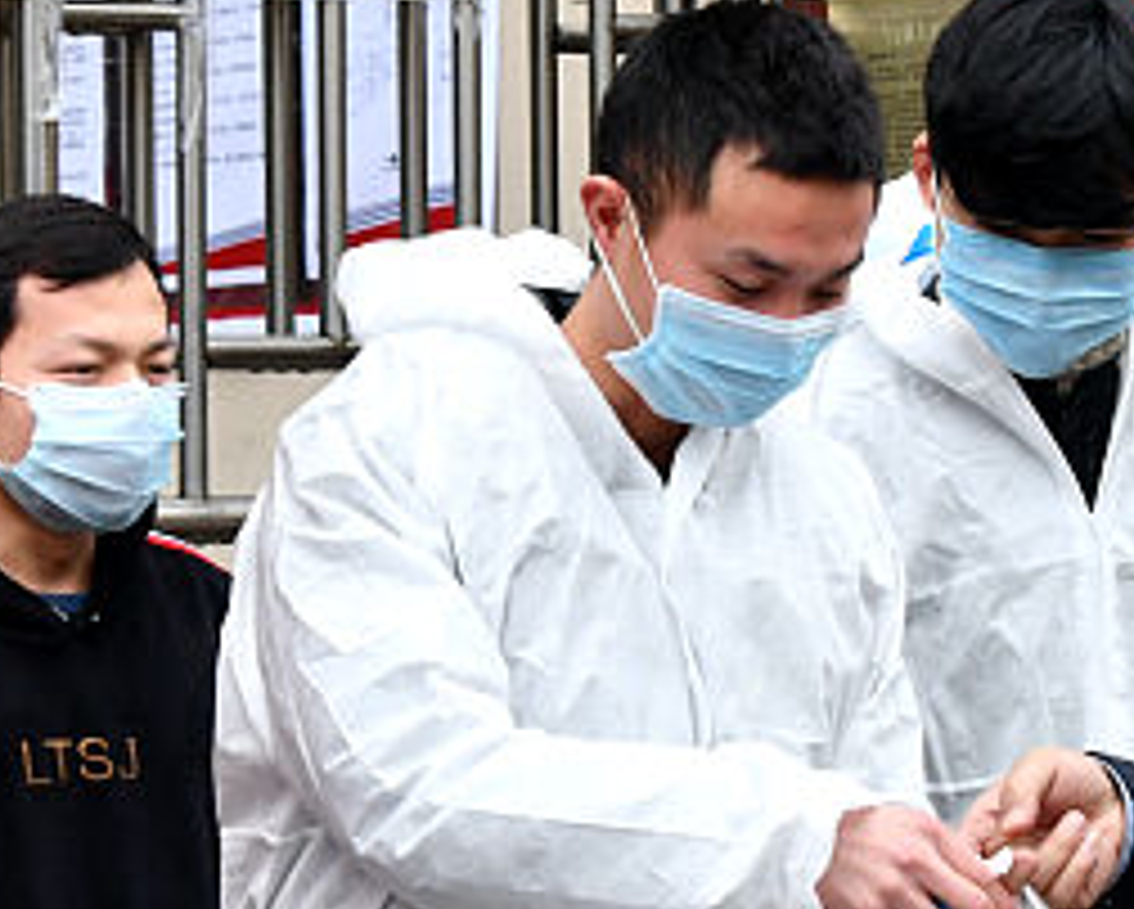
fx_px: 6751
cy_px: 441
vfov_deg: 7.7
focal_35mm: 201
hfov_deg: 9.6
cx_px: 688
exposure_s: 1/320
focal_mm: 45
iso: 800
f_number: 6.3
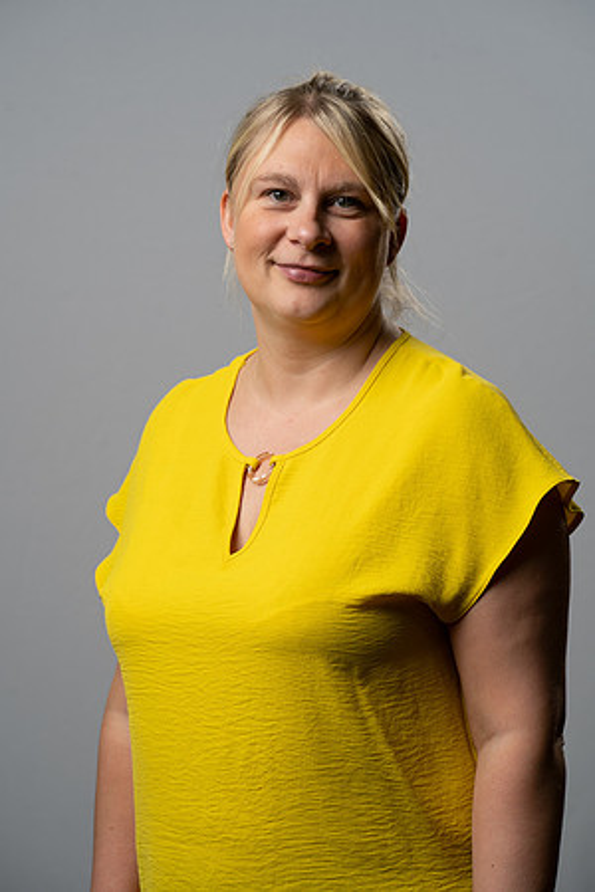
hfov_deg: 10.2
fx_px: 3322
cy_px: 446
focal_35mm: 134
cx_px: 298
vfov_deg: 15.3
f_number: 7.1
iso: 160
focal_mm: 134
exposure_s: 1/160
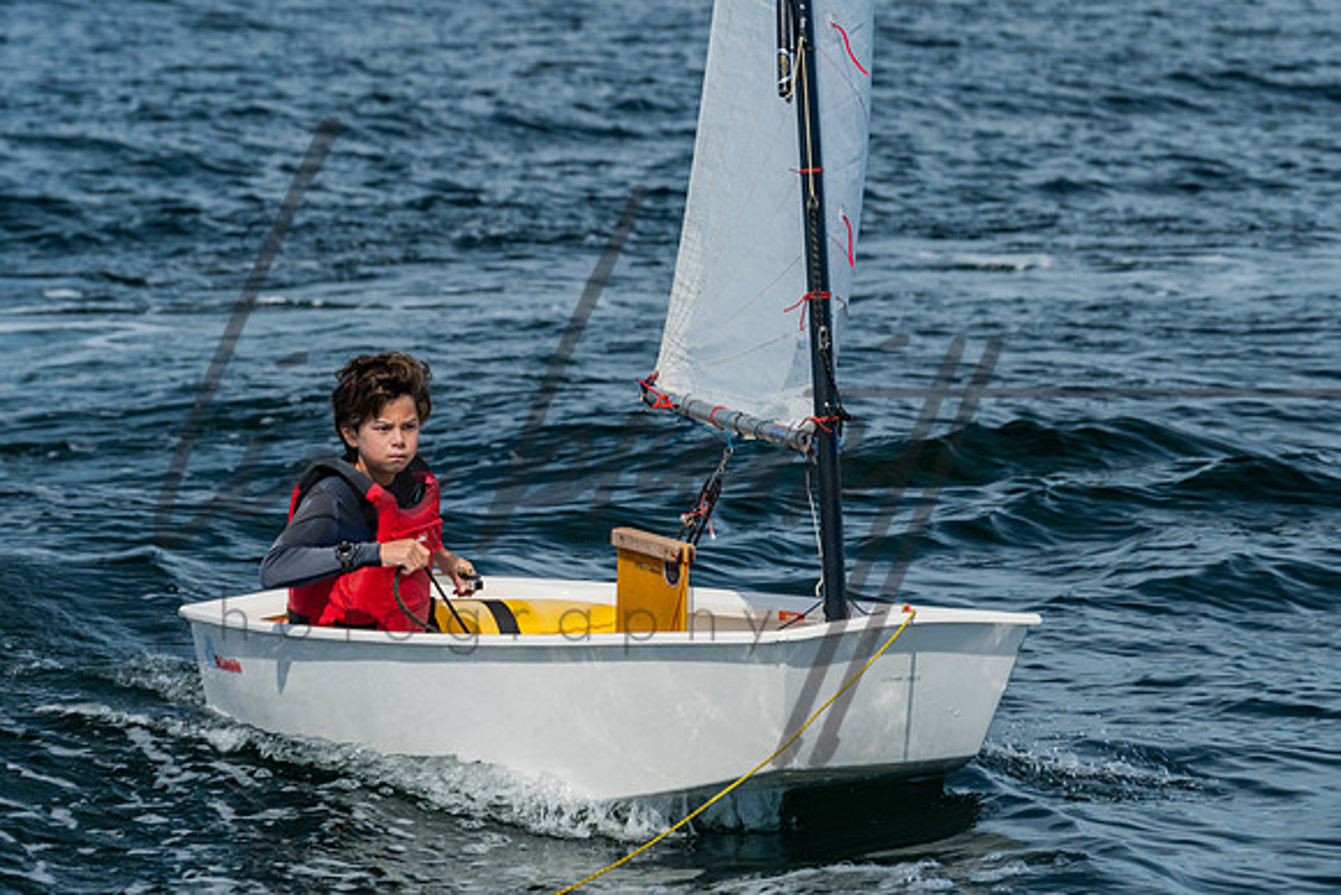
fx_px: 8500
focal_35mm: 228
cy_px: 367
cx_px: 511
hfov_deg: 9.0
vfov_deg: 6.0
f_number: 6.3
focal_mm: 145
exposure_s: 1/250
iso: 100
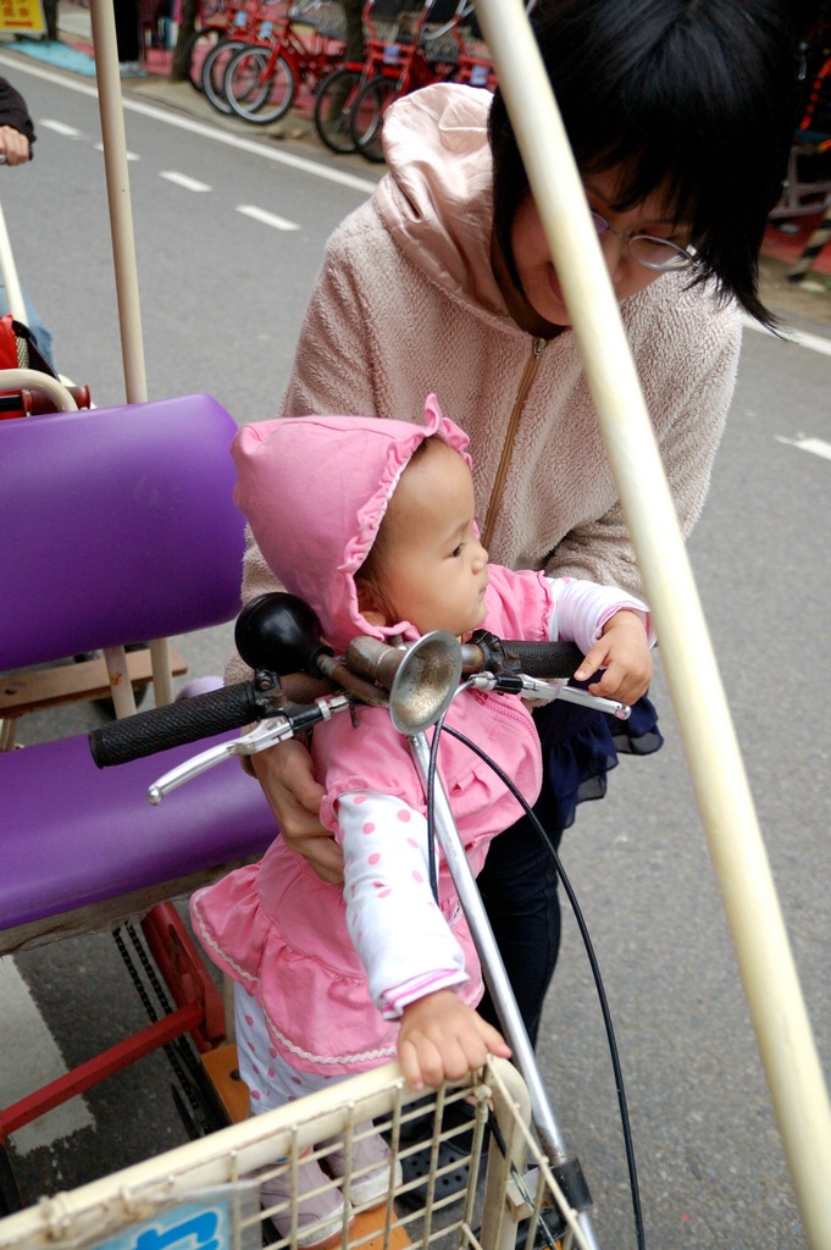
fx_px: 1196
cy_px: 625
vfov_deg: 55.1
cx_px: 416
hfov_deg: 38.3
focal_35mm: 34
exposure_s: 1/1600
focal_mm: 23
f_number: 2.8
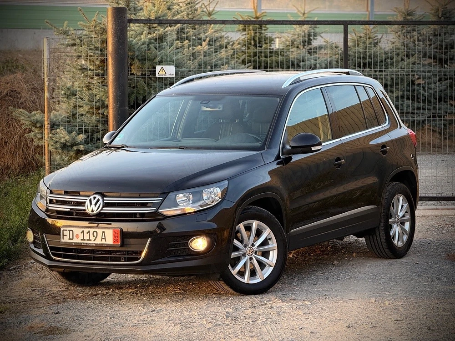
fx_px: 1577
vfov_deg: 12.3
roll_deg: -0.5
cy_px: 170
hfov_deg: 16.4
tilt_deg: -3.6
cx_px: 228
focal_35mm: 120
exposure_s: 1/99
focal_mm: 15.66
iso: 80
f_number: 2.8
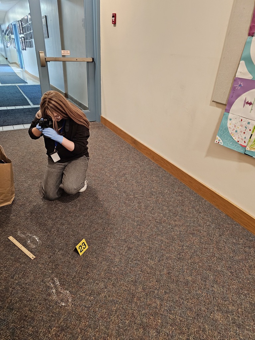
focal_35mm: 23
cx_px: 128
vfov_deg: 73.9
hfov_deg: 58.9
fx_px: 226
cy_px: 170
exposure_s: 1/120
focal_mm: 6.3
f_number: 1.7
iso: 640
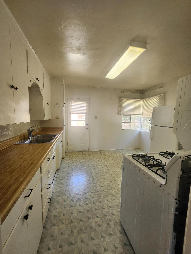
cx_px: 96
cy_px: 127
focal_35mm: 13
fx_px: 96
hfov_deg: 89.9
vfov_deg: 106.2
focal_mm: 1.74
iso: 125
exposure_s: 1/60
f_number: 2.2
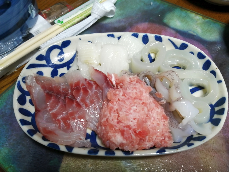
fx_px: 179
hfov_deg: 65.3
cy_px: 86
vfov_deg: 51.4
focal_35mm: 27
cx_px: 114
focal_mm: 3.62
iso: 125
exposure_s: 1/33.3
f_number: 1.8
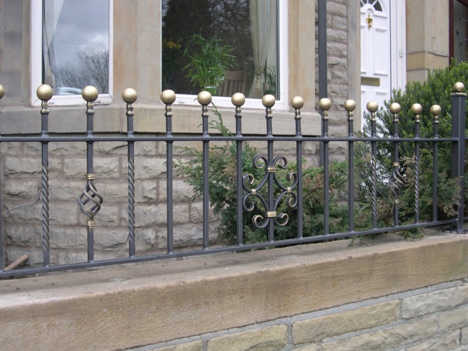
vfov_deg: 32.2
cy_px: 172
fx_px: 608
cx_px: 224
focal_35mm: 45
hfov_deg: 42.1
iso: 100
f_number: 2.9
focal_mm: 9
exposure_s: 1/79.3
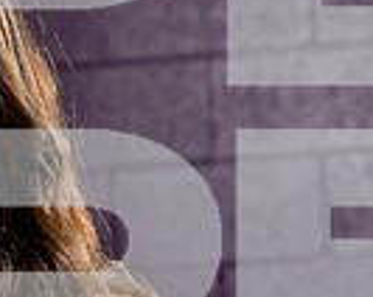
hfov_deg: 8.6
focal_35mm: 221
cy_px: 279
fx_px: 2436
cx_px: -154
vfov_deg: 7.0
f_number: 4
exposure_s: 1/250
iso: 250
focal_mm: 54
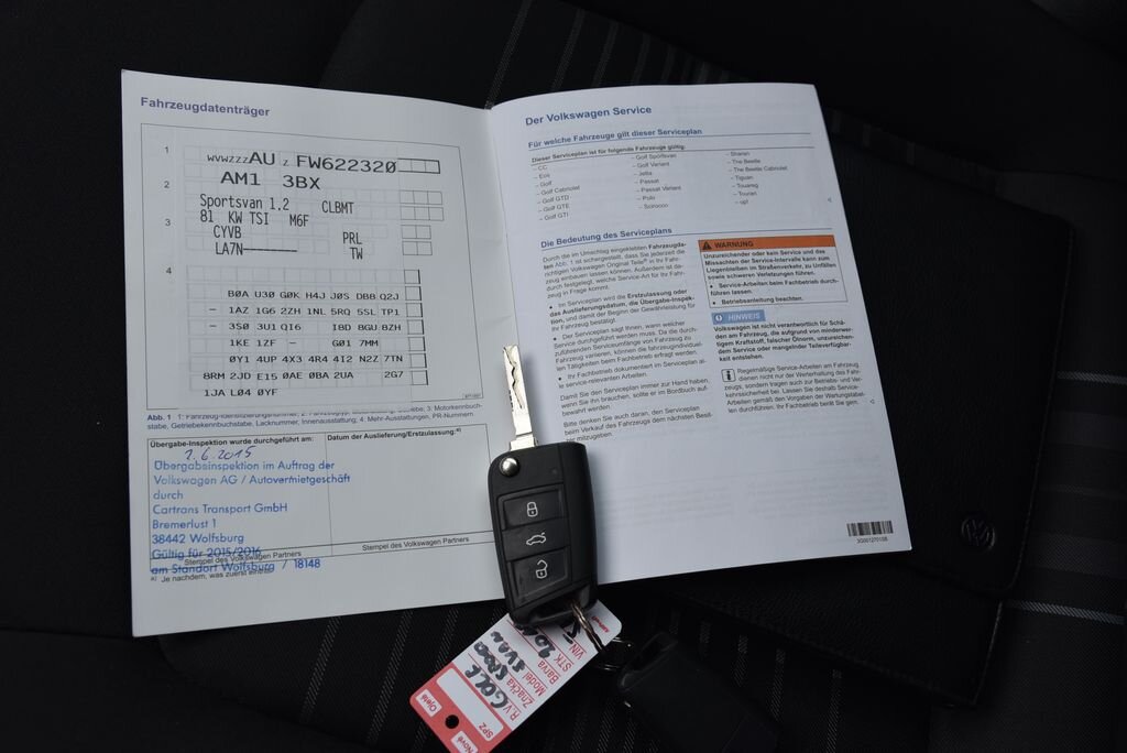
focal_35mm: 34
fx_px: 1065
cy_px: 376
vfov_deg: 38.9
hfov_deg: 55.8
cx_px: 564
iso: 500
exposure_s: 1/160
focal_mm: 34
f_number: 6.3
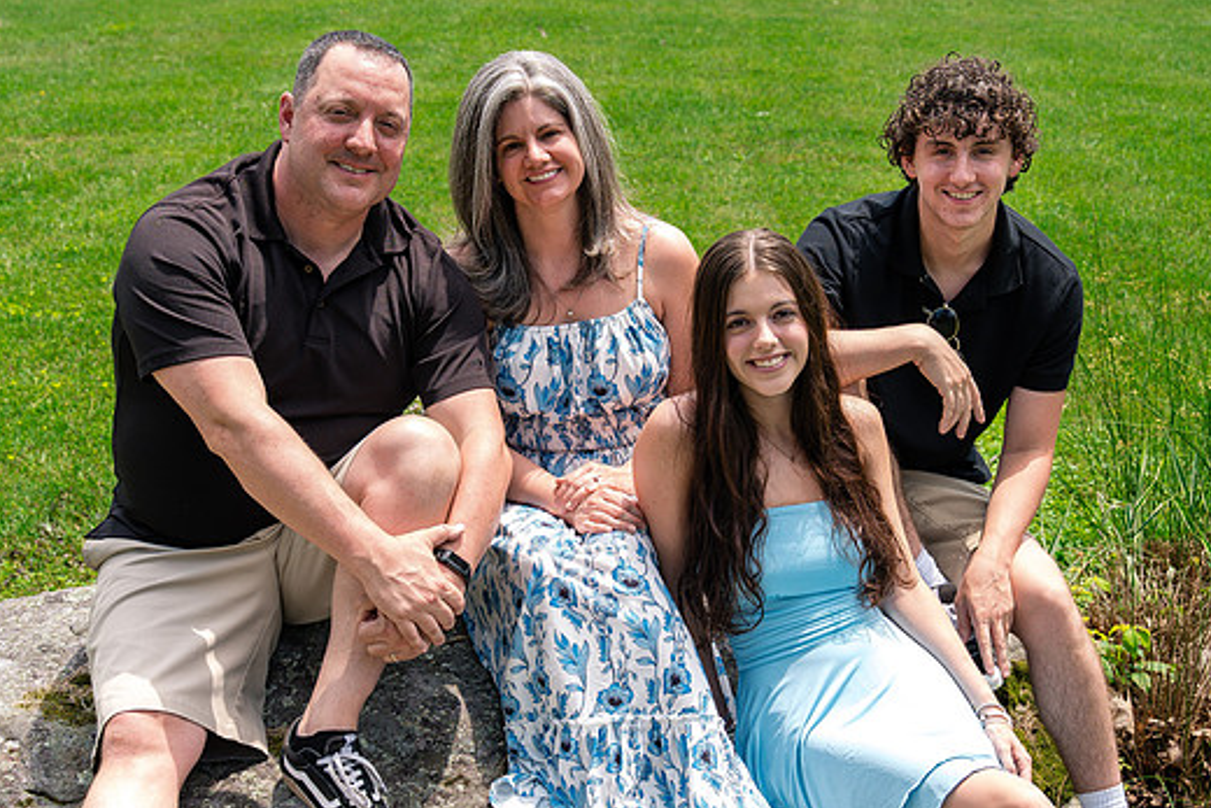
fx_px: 2153
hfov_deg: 31.4
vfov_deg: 21.1
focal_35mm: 64
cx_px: 690
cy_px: 574
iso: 64
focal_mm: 32
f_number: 4
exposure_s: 1/250
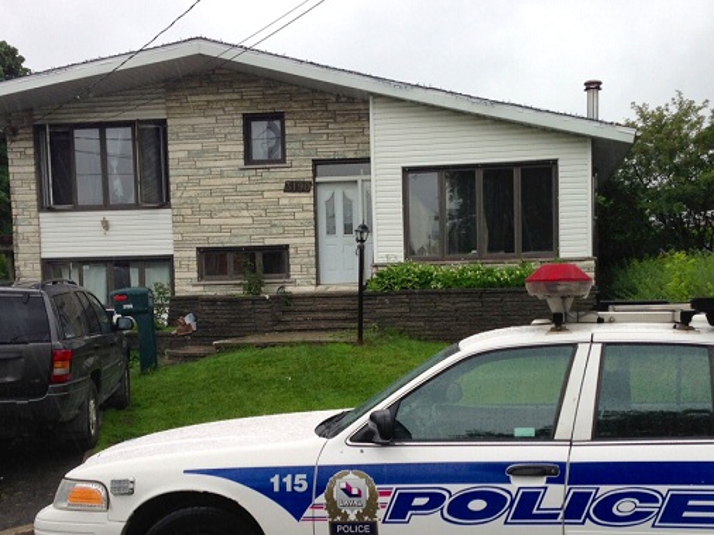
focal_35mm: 47
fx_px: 969
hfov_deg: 40.4
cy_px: 354
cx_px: 370
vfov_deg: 30.6
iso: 50
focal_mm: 4.13
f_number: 2.4
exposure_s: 1/165
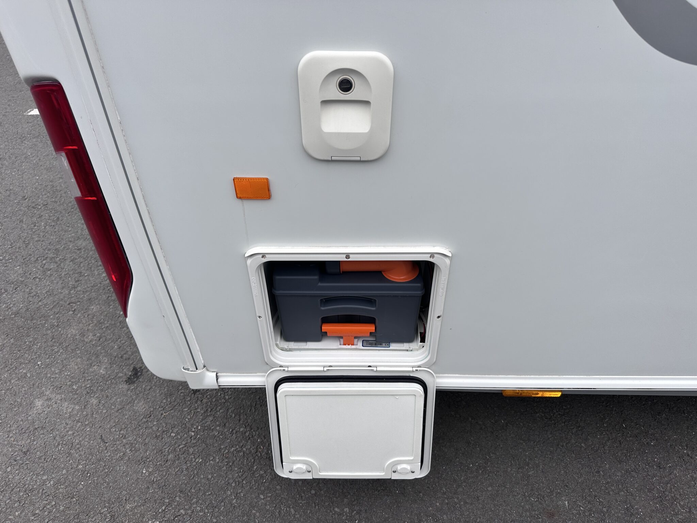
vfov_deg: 56.8
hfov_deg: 71.6
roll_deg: +1.9
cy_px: 262
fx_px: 483
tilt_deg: -37.3
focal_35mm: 24
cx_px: 348
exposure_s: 1/767
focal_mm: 6.86
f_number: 1.78
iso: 80
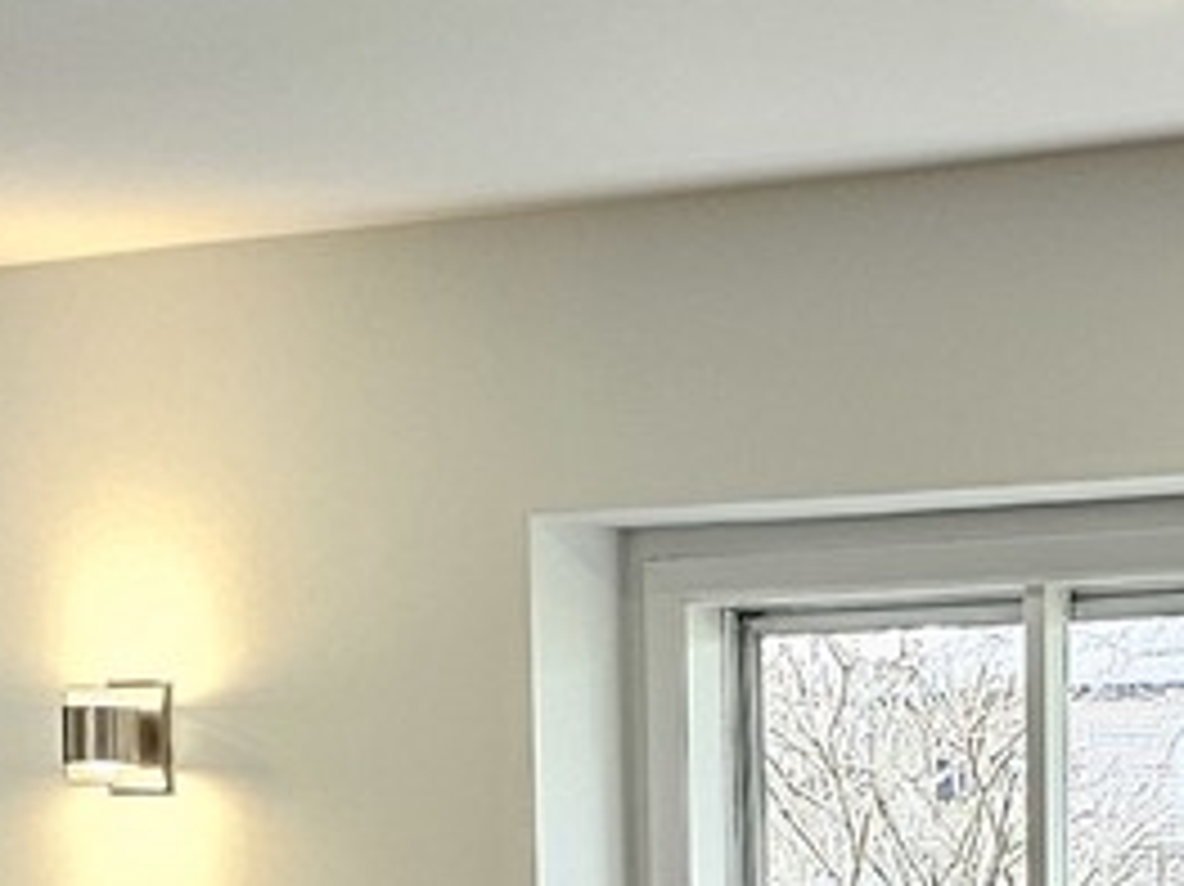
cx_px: 1085
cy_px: 1462
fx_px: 4308
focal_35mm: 126
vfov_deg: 11.1
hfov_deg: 15.5
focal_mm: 6.3
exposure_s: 1/120
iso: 250
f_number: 1.7
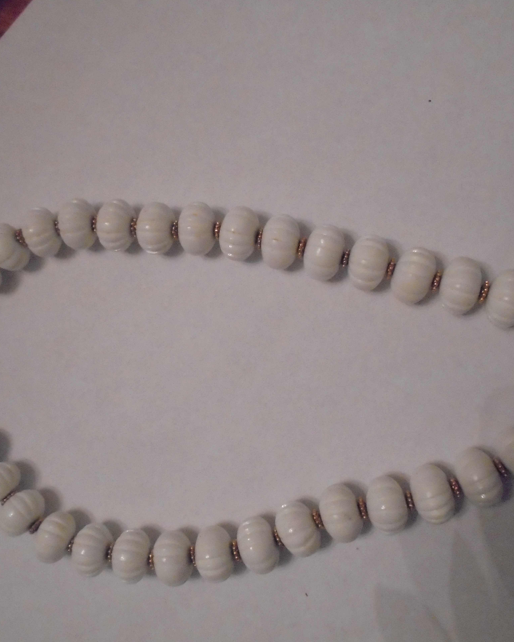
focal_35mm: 34
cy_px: 321
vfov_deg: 52.8
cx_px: 231
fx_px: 647
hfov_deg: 43.3
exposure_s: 1/80
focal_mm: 4.6
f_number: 3.5
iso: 800
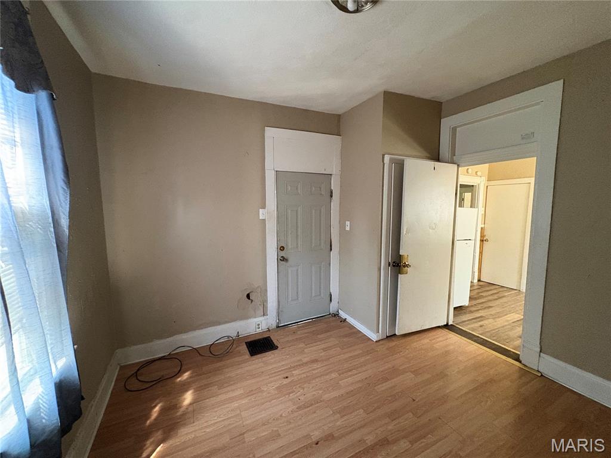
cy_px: 229
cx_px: 306
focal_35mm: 14
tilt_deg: -4.7
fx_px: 247
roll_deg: -0.4
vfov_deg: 85.7
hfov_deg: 102.1
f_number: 2.2
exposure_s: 1/60
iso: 800
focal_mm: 2.22
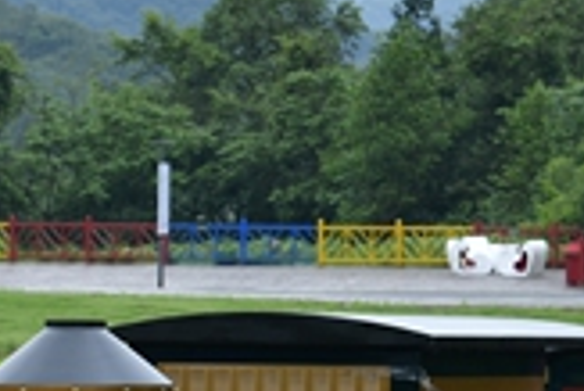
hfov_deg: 6.0
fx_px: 5569
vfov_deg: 4.0
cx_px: 505
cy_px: 597
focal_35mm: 343
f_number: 5
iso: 100
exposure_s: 1/160
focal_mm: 70
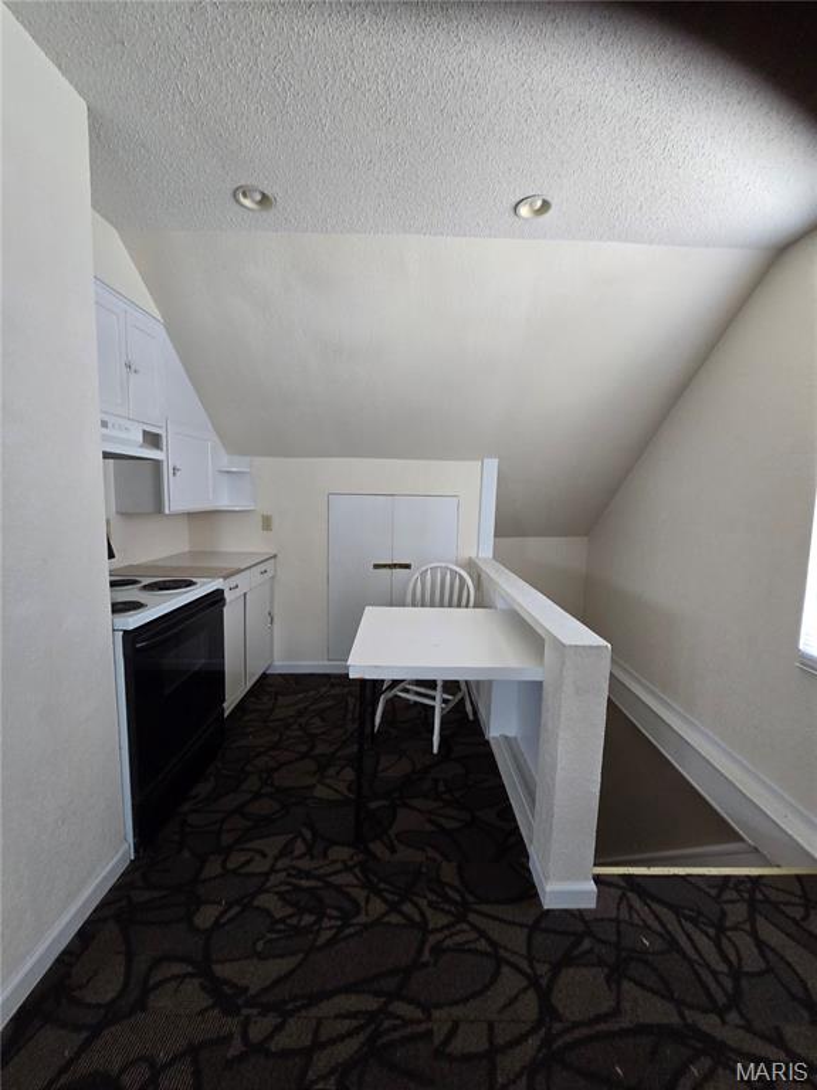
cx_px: 408
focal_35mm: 13
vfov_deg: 106.2
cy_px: 545
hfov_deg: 89.9
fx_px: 409
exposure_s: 1/60
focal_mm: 2.2
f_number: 2.2
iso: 160
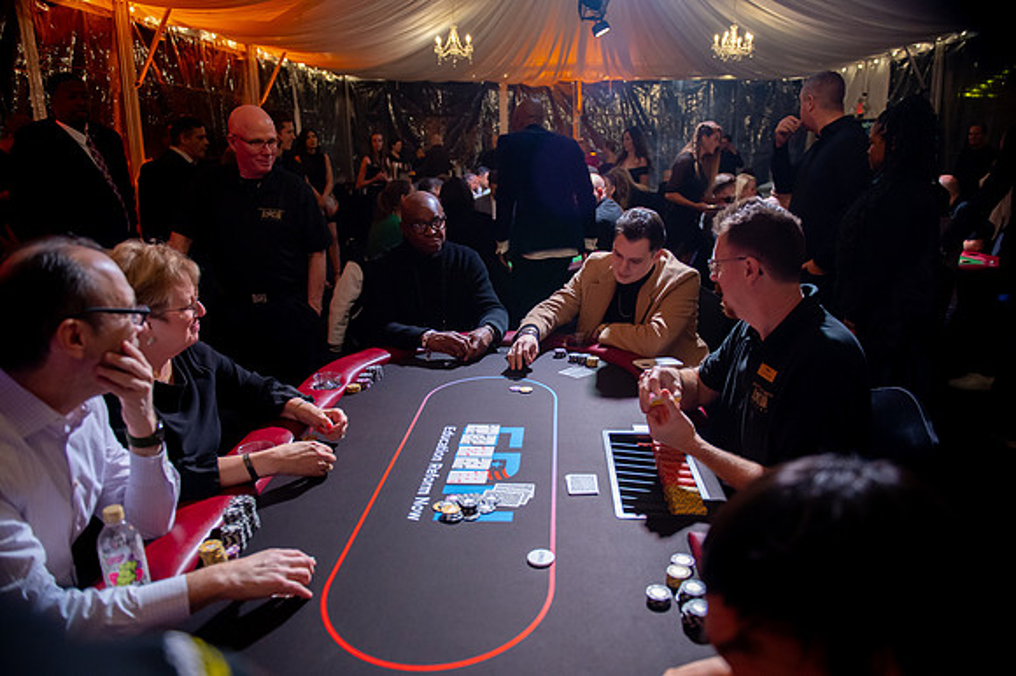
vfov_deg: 51.1
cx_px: 521
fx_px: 707
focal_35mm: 25
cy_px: 338
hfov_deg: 71.4
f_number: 2.8
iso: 3200
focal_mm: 24
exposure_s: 1/400
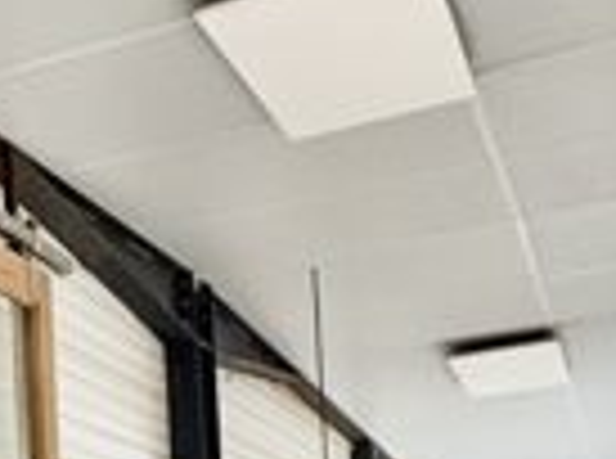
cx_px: -166
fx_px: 1455
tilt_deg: +3.1
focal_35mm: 82
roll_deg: +3.4
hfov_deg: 21.7
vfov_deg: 16.6
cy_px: 652
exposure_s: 1/60
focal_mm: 2.22
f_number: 2.2
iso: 500
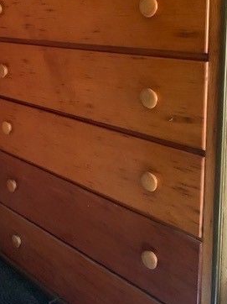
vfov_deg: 40.4
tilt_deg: -12.7
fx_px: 403
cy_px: 86
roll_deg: +2.8
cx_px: 66
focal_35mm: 46
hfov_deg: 31.1
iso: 800
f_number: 1.8
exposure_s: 1/27
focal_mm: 4.25
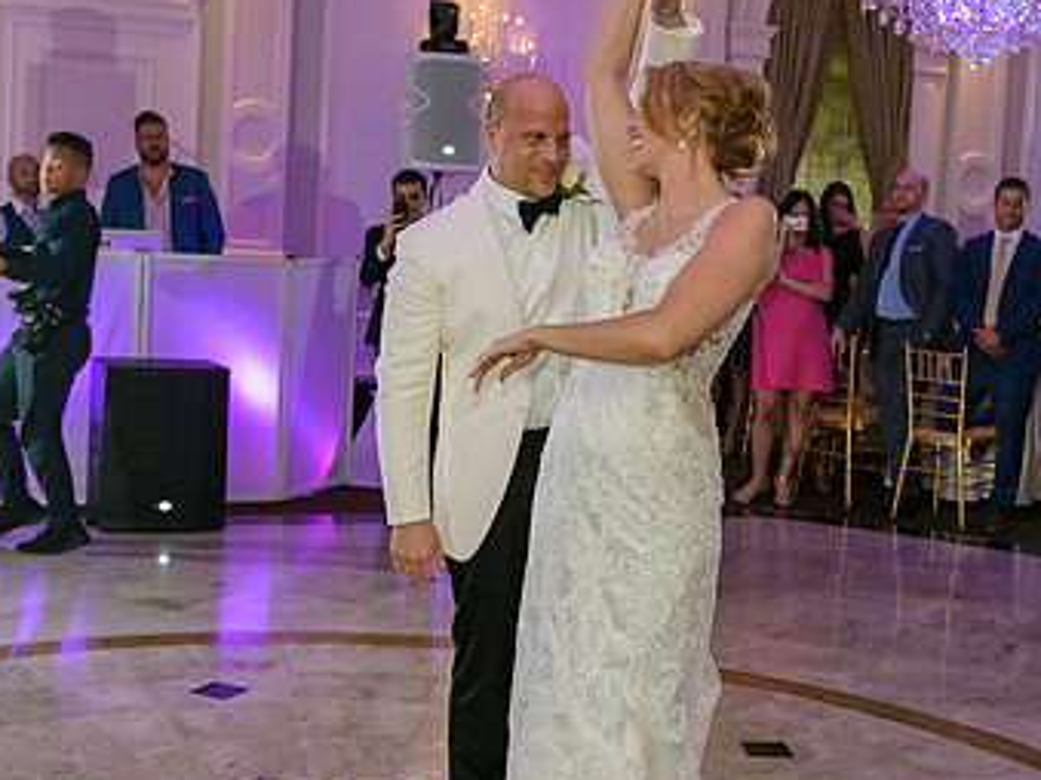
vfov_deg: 26.1
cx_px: 608
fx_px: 1683
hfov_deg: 34.3
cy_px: 333
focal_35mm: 56
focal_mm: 34
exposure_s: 1/125
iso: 1600
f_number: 3.2
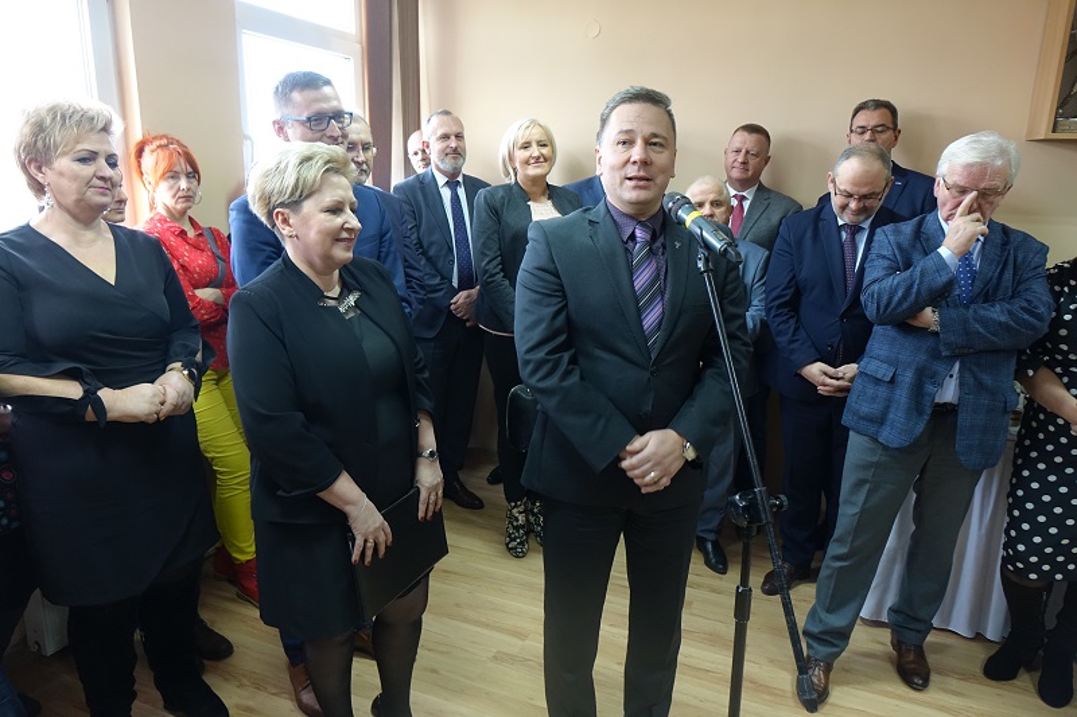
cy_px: 358
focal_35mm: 24
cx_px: 538
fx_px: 718
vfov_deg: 53.1
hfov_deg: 73.8
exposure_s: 1/30
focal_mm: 8.8
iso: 640
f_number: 2.8
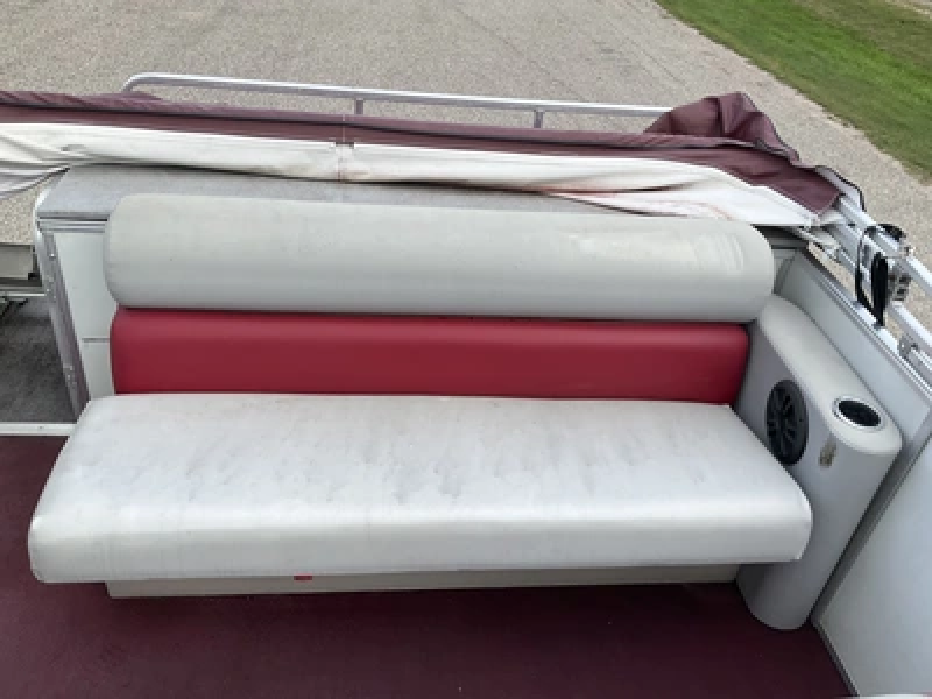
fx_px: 781
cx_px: 466
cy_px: 350
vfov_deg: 48.2
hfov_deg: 61.7
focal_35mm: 29
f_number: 1.8
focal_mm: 3
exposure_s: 1/739
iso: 25
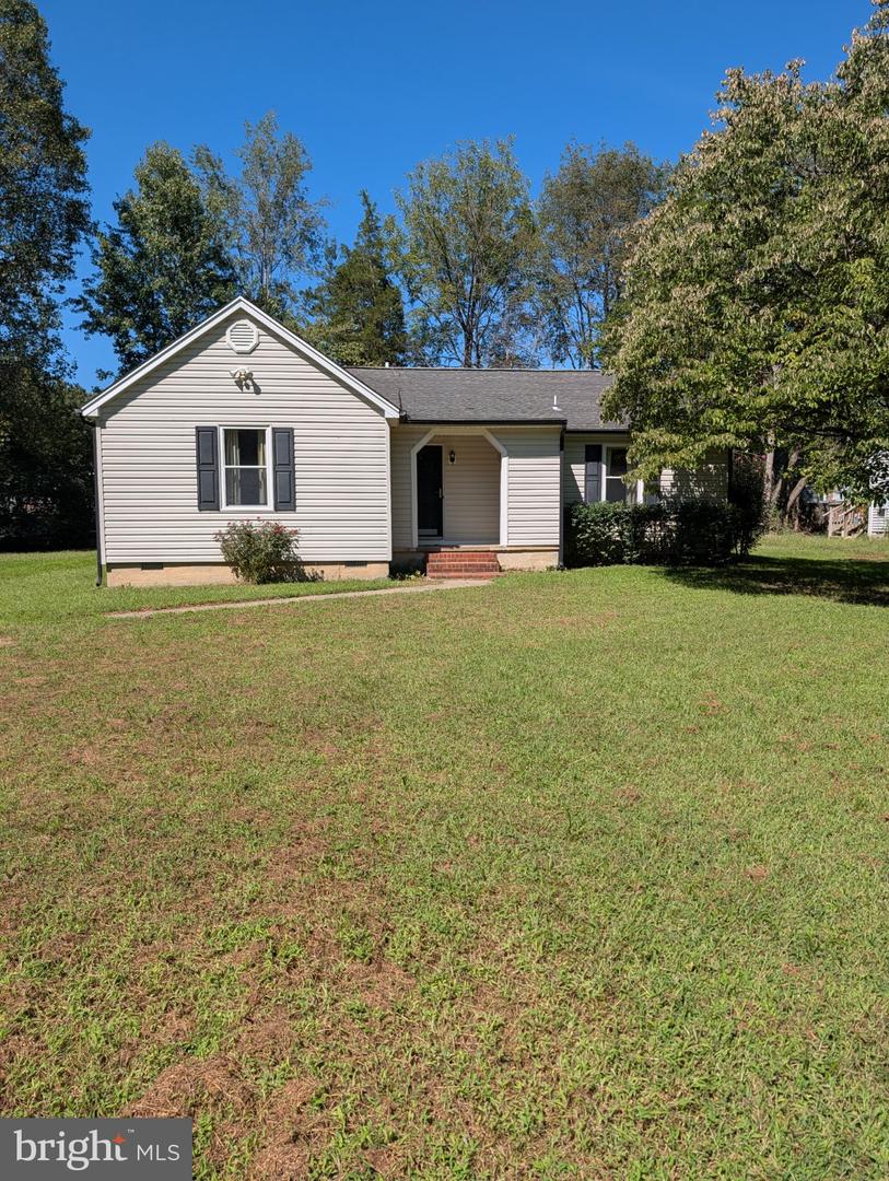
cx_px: 444
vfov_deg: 71.5
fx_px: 820
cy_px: 590
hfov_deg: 56.9
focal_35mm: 24
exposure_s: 1/1488
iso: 19
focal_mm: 6.9
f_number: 1.68
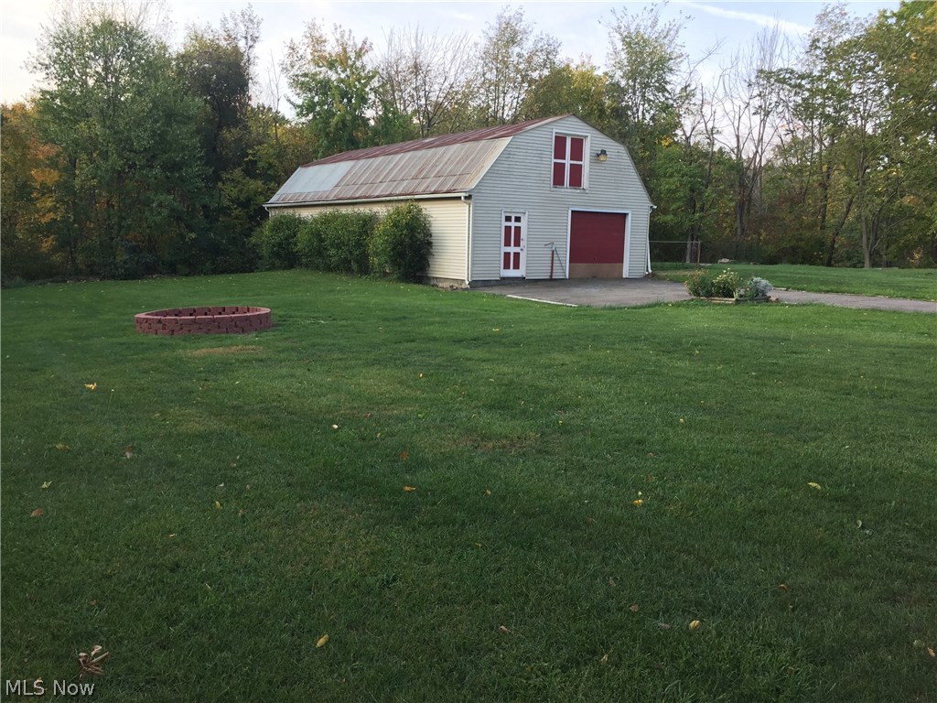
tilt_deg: -7.1
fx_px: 785
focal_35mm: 29
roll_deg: -0.8
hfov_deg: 61.7
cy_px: 352
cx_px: 468
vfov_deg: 48.2
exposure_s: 1/309
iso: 32
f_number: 2.2
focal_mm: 4.15
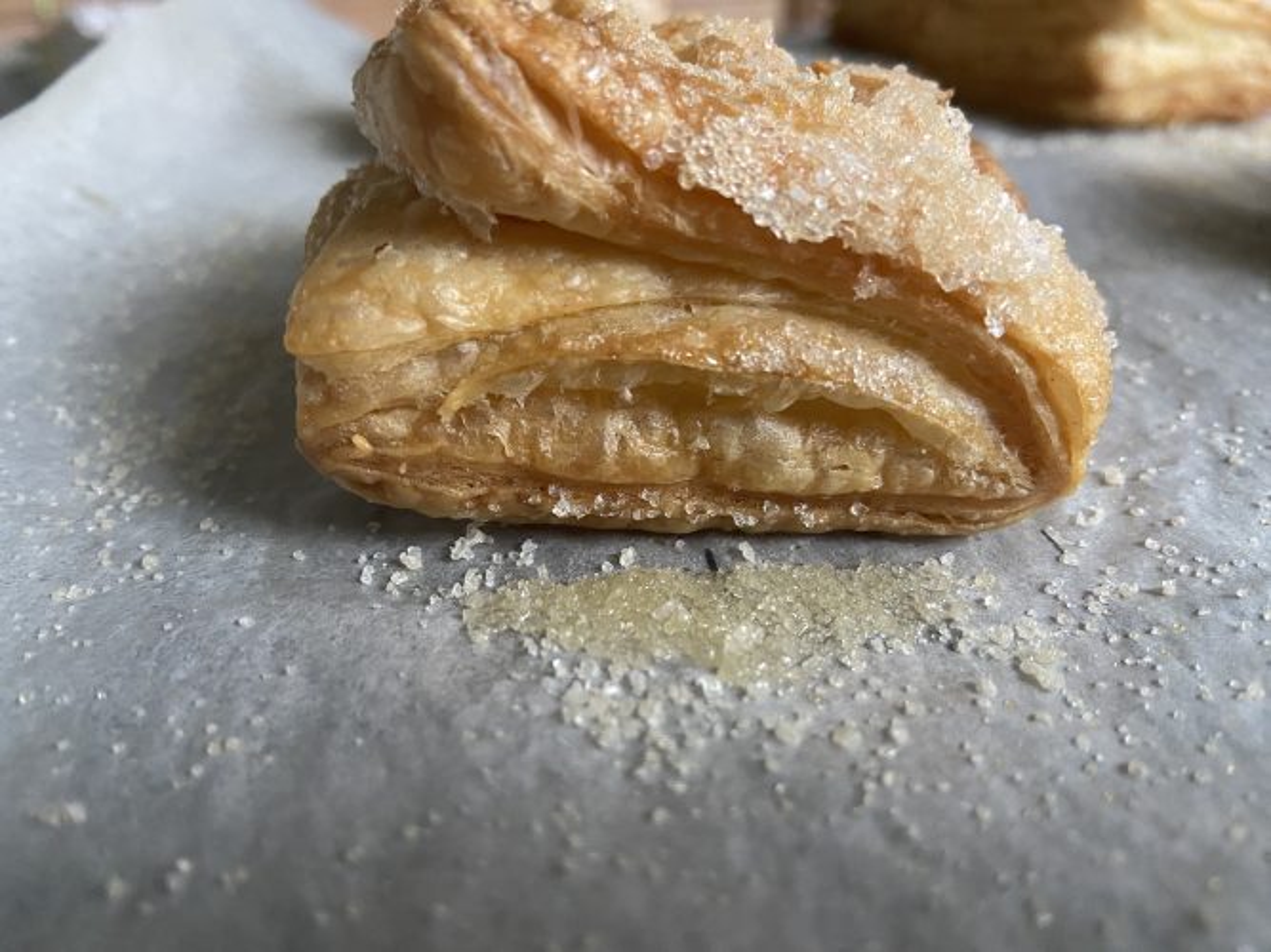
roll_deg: +1.5
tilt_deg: -29.9
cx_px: 636
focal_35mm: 25
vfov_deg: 54.9
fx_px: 918
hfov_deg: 69.4
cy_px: 476
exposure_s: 1/50
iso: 400
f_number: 1.8
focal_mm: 4.25
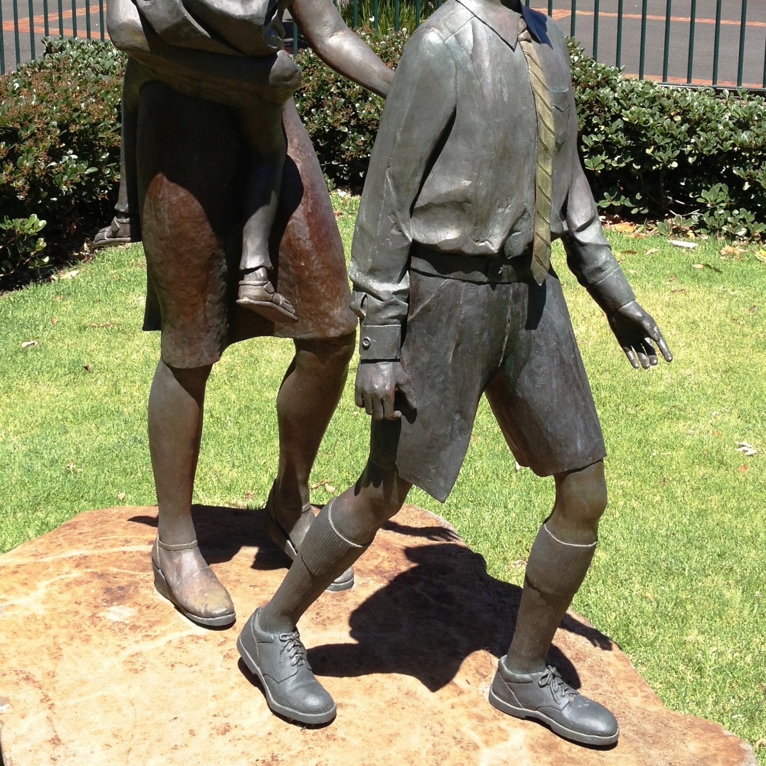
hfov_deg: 26.9
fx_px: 1602
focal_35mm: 64
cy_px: 154
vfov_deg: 26.4
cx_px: 363
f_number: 2.4
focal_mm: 4.28
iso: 50
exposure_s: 1/1065
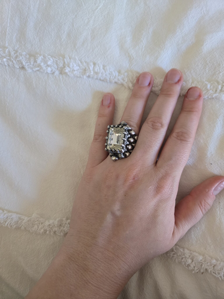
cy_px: 150
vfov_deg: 73.9
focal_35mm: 23
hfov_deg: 58.9
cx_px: 112
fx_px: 198
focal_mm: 5.4
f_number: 1.8
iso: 500
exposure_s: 1/120
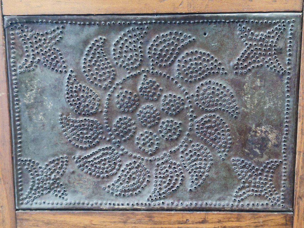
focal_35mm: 25
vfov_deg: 54.9
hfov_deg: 69.4
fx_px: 220
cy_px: 114
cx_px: 152
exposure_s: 1/20
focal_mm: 6.04
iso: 774
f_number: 1.9
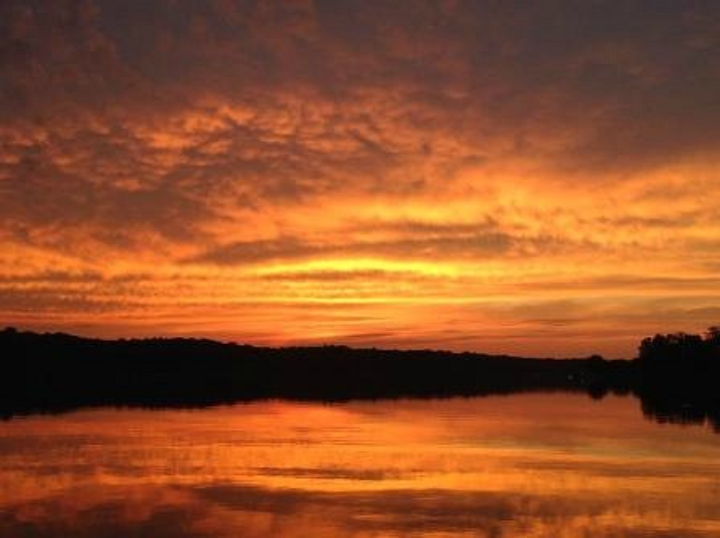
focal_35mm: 33
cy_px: 269
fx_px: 686
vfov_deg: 42.9
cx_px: 360
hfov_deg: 55.4
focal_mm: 4.12
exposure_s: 1/120
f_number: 2.4
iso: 50
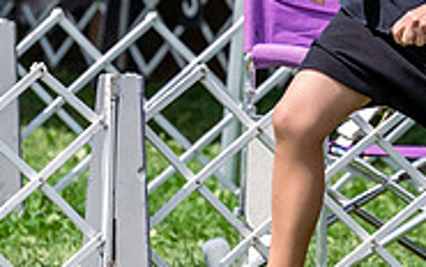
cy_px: 7
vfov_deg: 1.8
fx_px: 8646
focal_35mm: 744
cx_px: 607
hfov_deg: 2.8
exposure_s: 1/1000
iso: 100
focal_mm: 200
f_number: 5
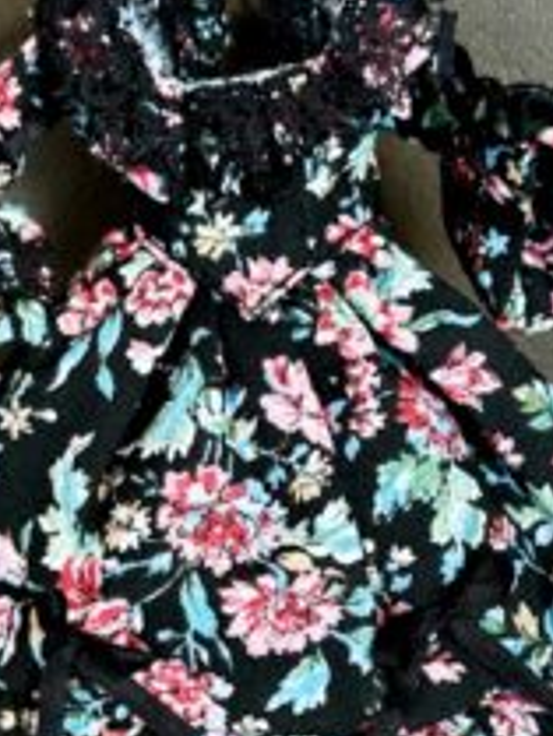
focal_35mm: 46
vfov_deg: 40.9
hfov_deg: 31.5
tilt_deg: -27.5
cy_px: 468
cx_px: 317
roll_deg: -5.3
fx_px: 979
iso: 64
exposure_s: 1/224
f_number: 1.78
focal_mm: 6.86
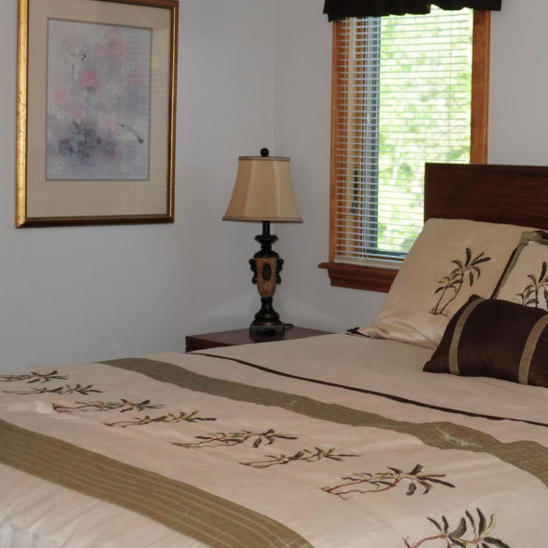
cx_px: 442
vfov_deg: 24.7
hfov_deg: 24.3
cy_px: 264
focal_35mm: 70
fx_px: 1254
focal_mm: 28
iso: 800
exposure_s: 1/200
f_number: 5
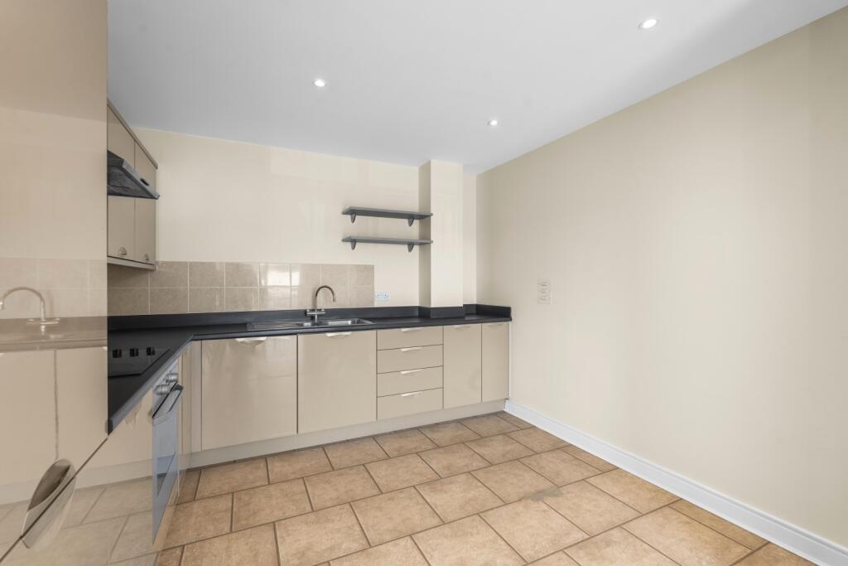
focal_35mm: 16
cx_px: 424
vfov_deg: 73.8
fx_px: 377
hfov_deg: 96.7
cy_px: 283
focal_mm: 16
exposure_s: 1/4
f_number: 8
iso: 320
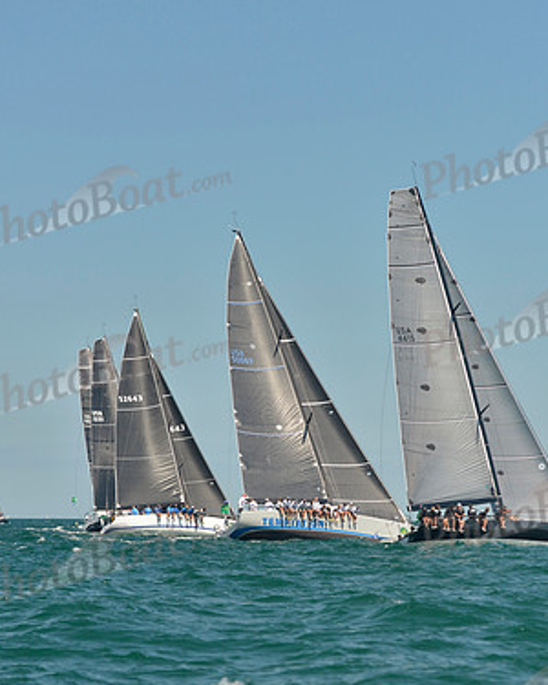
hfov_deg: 10.6
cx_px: 326
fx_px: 2940
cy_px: 442
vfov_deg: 13.3
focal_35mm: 145
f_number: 5
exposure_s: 1/1600
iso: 400
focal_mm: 100
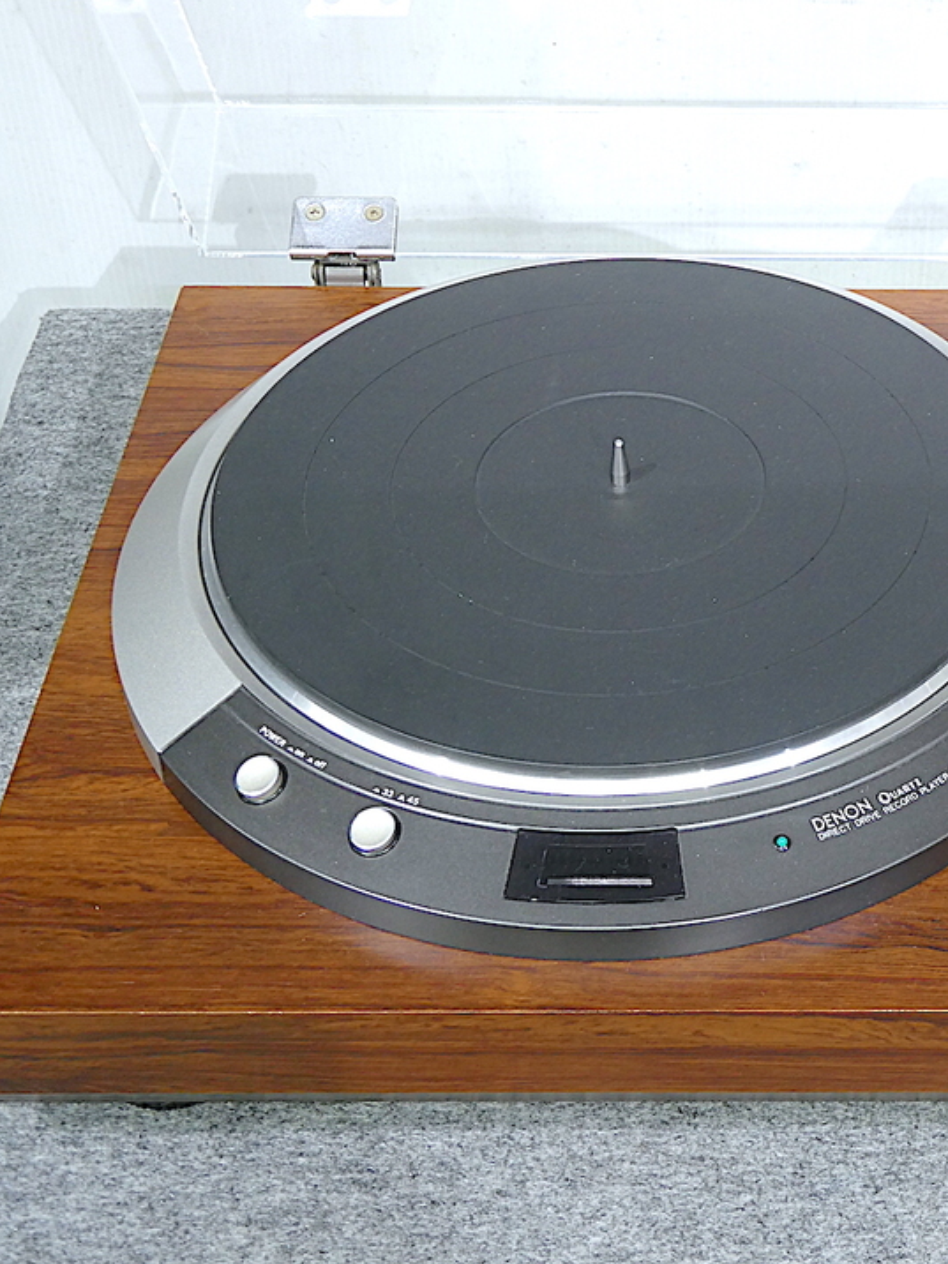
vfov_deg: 32.7
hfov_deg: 24.5
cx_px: 745
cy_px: 632
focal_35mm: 59
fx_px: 2154
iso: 200
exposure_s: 1/5
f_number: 3.9
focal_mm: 7.8
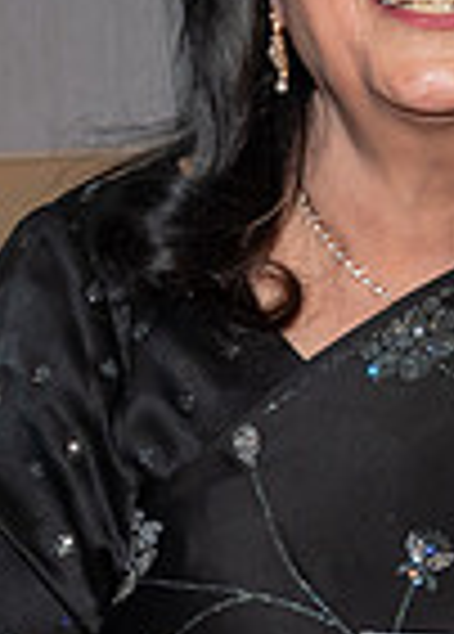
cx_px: 550
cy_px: 398
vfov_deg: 7.6
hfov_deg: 5.4
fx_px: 4793
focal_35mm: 266
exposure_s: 1/250
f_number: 6.3
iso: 500
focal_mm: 32
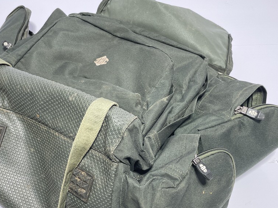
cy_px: 127
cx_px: 115
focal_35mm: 41
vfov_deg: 35.0
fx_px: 329
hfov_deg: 45.6
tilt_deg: -54.6
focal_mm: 4.2
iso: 50
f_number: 1.6
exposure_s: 1/100
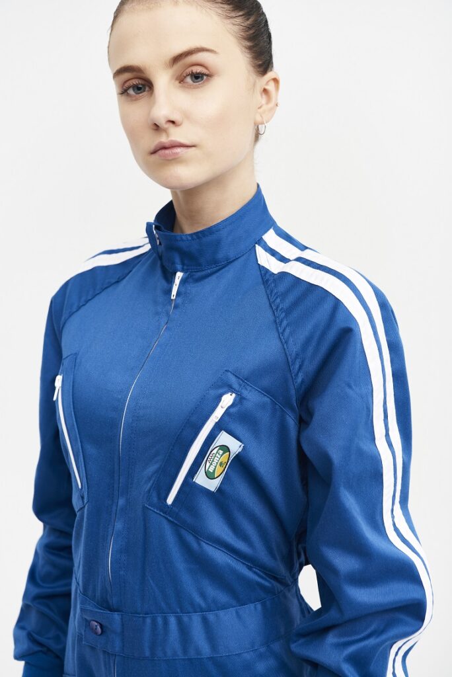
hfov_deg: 24.2
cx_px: 226
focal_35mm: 56
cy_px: 338
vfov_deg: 35.6
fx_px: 1053
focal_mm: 56
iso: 100
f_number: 5.6
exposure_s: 1/200
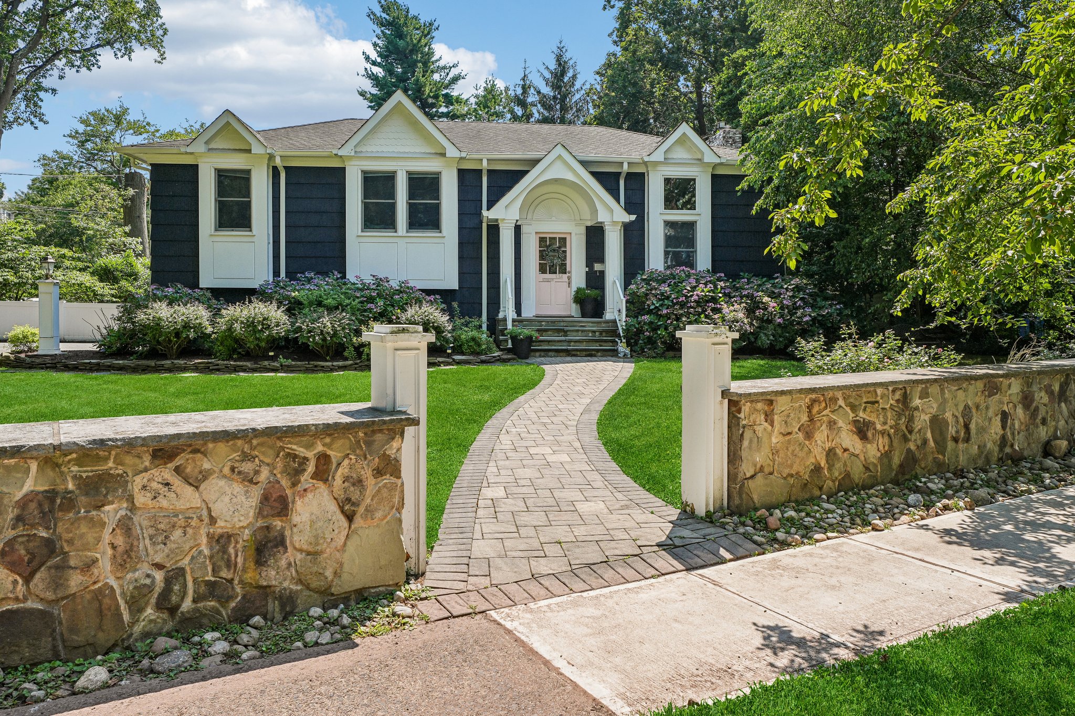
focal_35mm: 24
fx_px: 717
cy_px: 358
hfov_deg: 73.7
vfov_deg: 53.1
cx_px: 538
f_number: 8
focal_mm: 16
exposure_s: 1/320
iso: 200
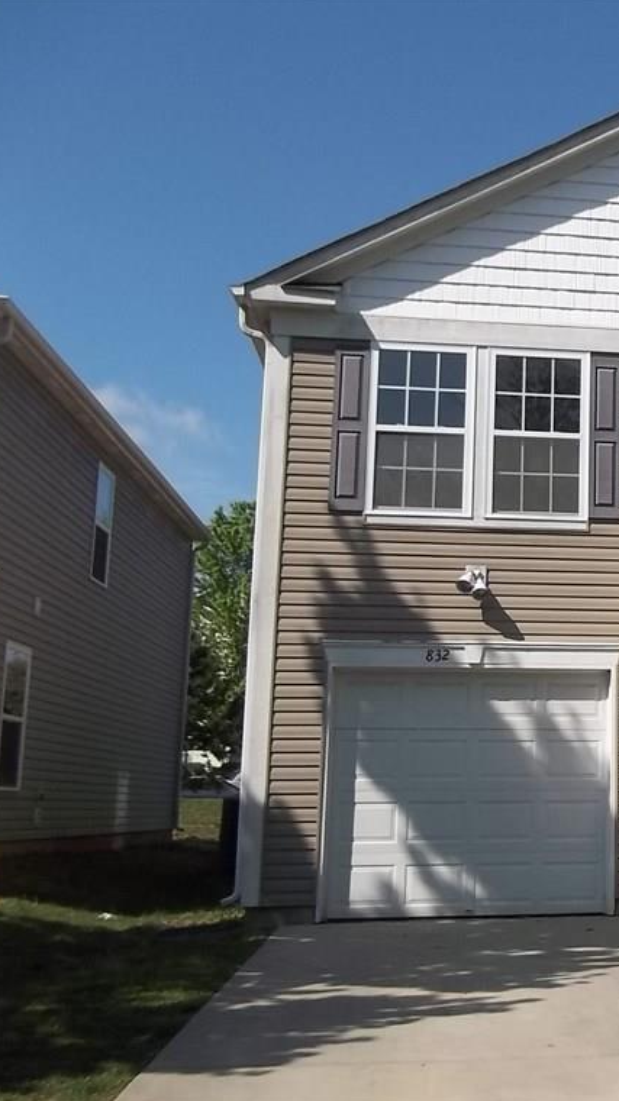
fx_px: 1373
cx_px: 699
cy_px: 550
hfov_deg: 23.7
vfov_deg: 43.7
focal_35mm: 47
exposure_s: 1/250
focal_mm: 5.7
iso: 80
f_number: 8.8
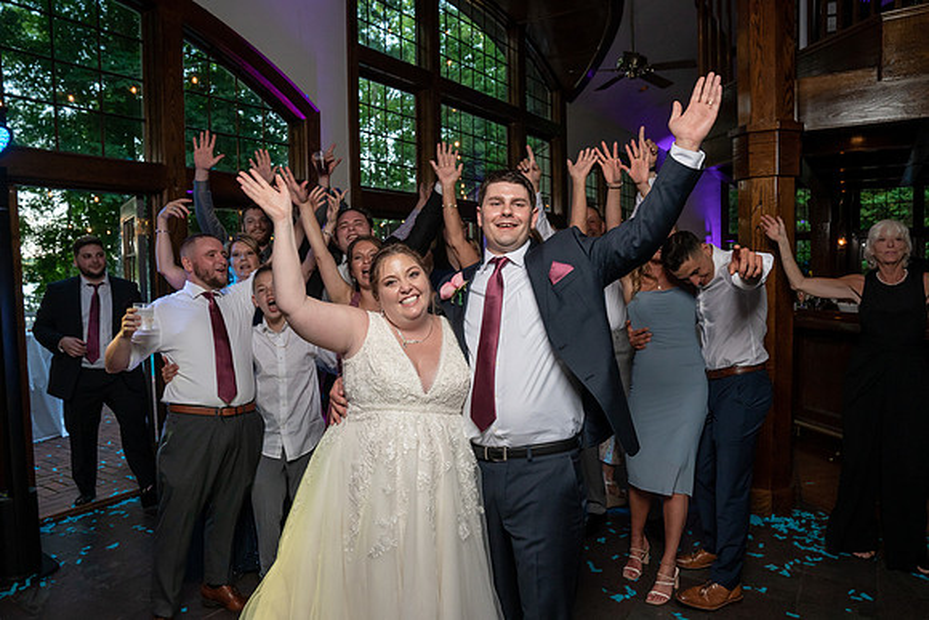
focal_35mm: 24
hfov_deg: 72.8
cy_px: 310
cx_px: 460
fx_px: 630
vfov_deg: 52.4
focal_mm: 24
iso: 2000
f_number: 5.6
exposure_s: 1/200
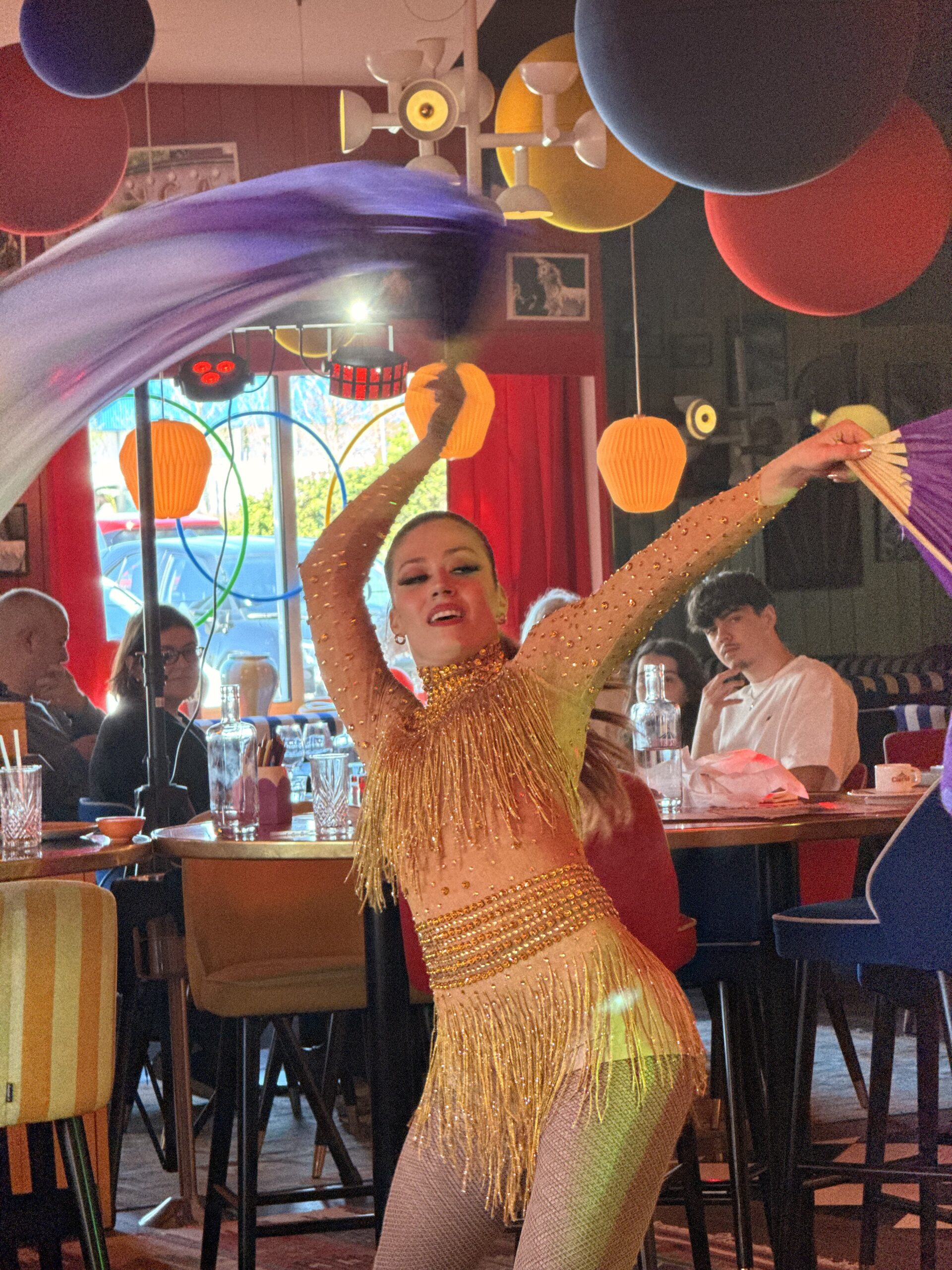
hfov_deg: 12.3
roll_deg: +2.3
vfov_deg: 16.4
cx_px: 476
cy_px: 635
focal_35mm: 120
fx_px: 4400
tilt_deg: +0.0
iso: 250
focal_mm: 15.66
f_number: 2.8
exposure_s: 1/100
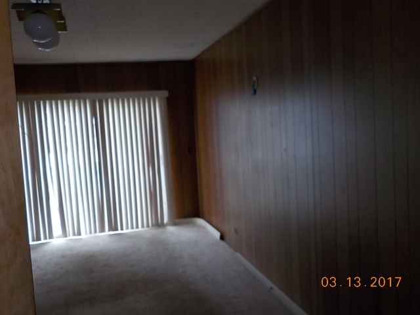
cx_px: 210
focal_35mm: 30
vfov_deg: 46.8
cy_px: 158
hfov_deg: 60.0
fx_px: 364
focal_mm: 4.1
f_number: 3.3
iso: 140
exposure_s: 1/30
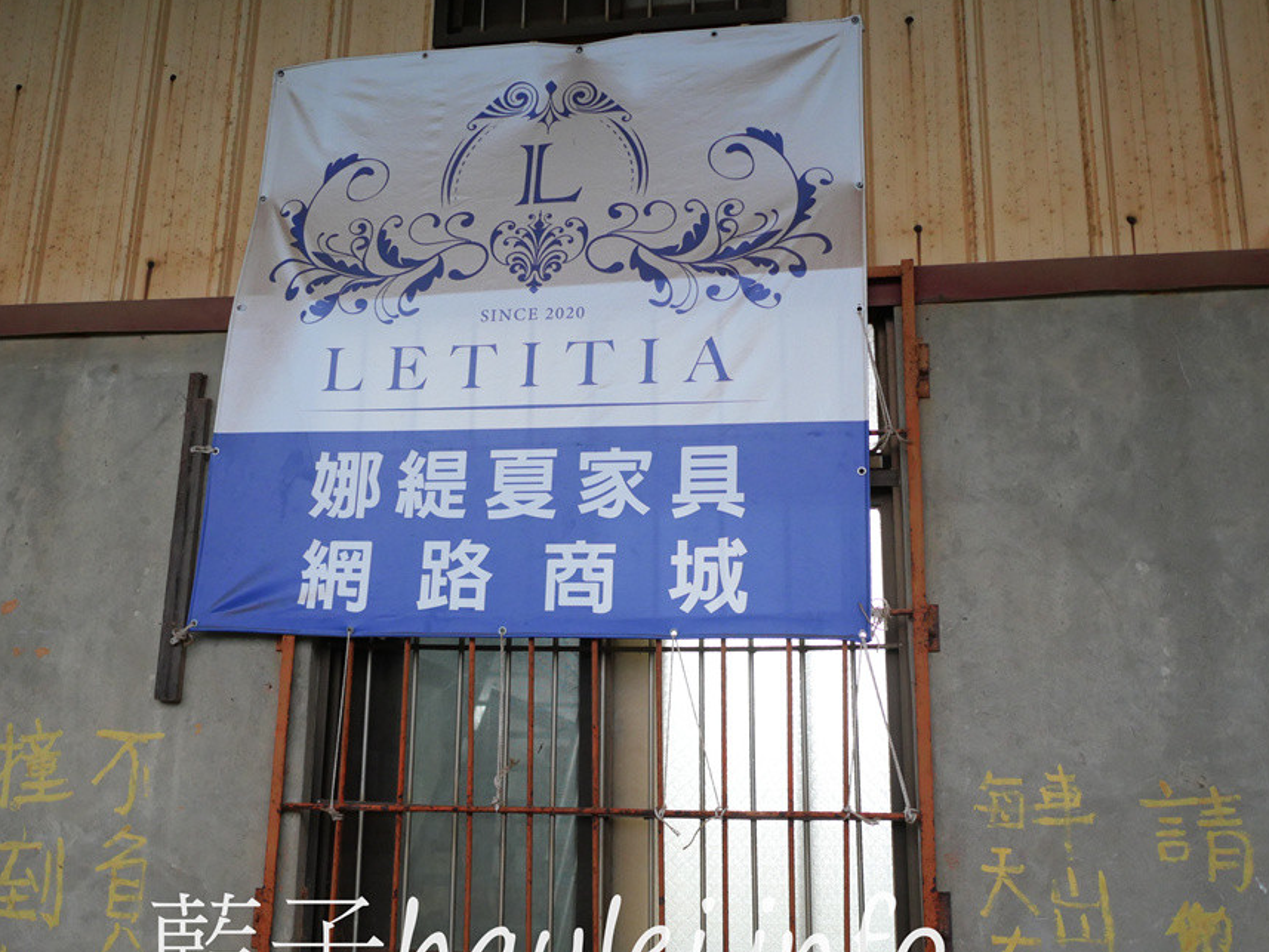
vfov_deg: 40.7
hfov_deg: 52.5
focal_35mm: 35
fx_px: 1283
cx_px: 561
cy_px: 487
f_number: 1.7
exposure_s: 1/125
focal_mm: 15
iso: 1000
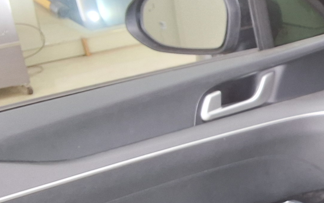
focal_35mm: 89
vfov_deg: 14.6
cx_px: 458
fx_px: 786
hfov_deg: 20.6
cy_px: 156
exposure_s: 1/60
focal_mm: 2.91
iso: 50
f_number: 1.9
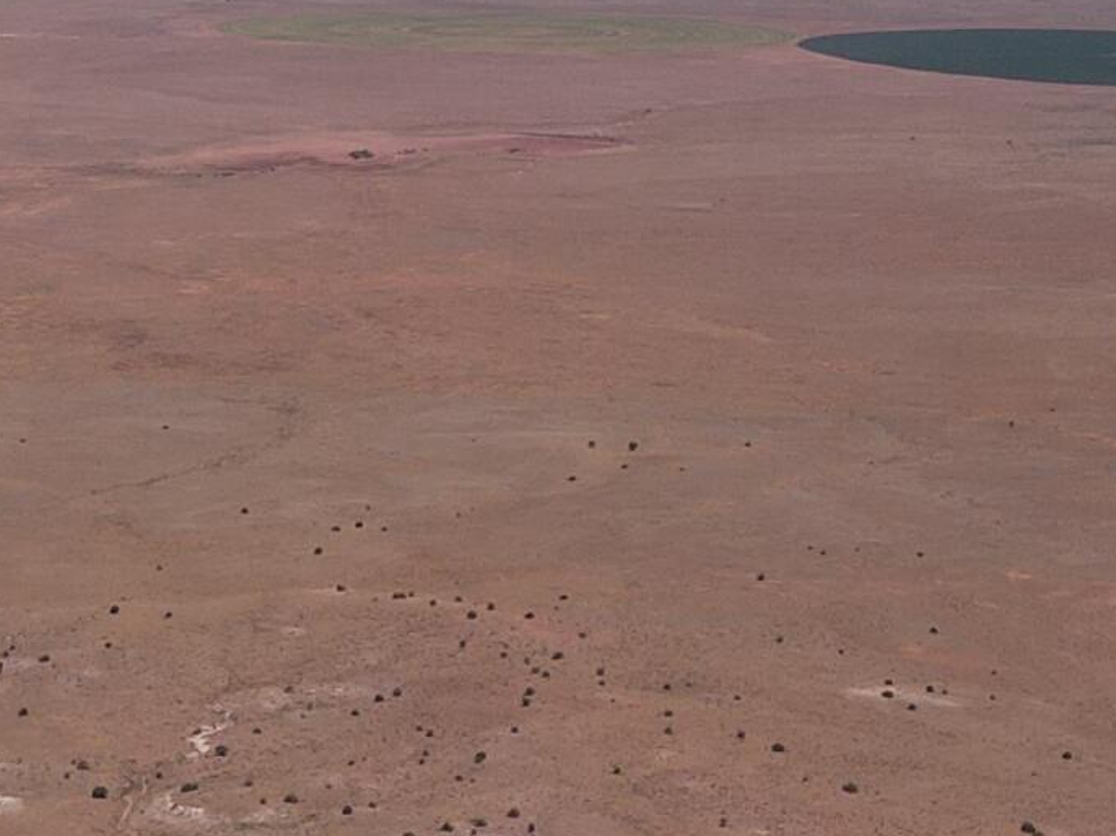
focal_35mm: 105
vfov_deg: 14.0
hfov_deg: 18.5
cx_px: 218
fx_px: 3384
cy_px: 693
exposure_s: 1/1250
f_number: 2.8
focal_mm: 4.5
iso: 100
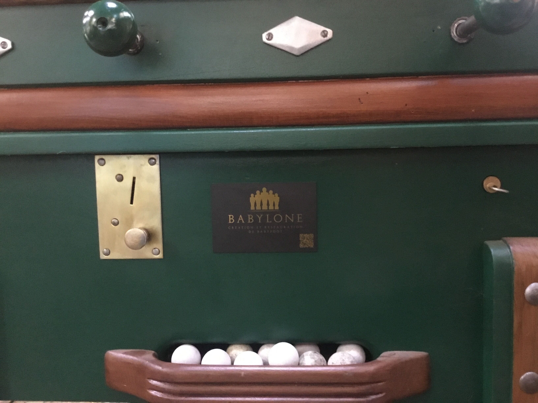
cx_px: 269
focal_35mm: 31
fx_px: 482
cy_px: 202
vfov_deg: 45.4
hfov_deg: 58.4
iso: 500
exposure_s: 1/17
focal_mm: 3.3
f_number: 2.4
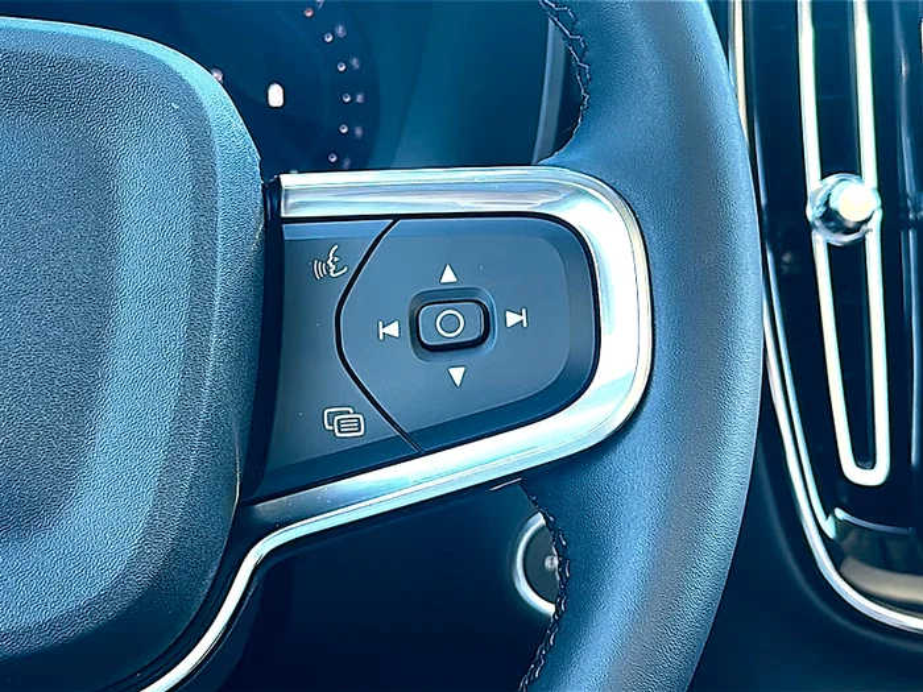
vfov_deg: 29.7
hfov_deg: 38.9
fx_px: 1307
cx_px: 462
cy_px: 346
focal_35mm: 49
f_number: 1.78
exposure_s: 1/108
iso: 100
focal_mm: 6.86
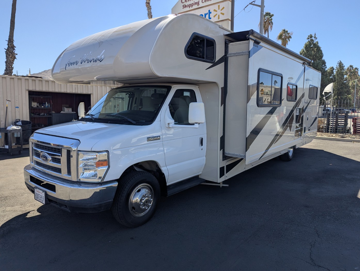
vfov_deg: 56.9
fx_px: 250
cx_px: 180
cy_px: 136
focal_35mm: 24
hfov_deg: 71.5
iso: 54
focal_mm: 6.81
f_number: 1.85
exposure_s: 1/1795
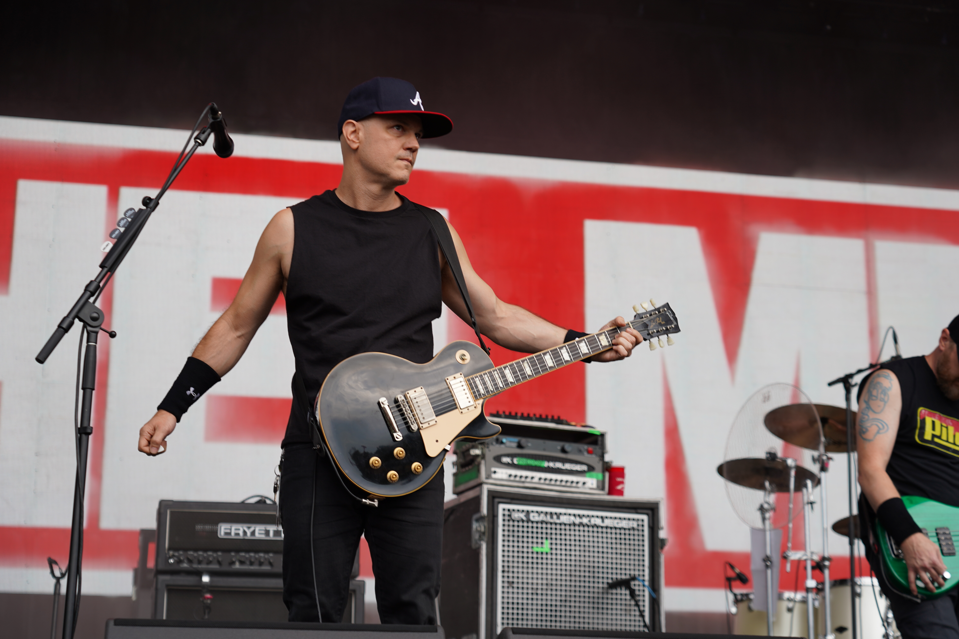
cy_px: 320
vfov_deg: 18.9
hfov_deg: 28.1
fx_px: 1918
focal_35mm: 72
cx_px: 480
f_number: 4.5
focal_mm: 72
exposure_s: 1/200
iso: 100
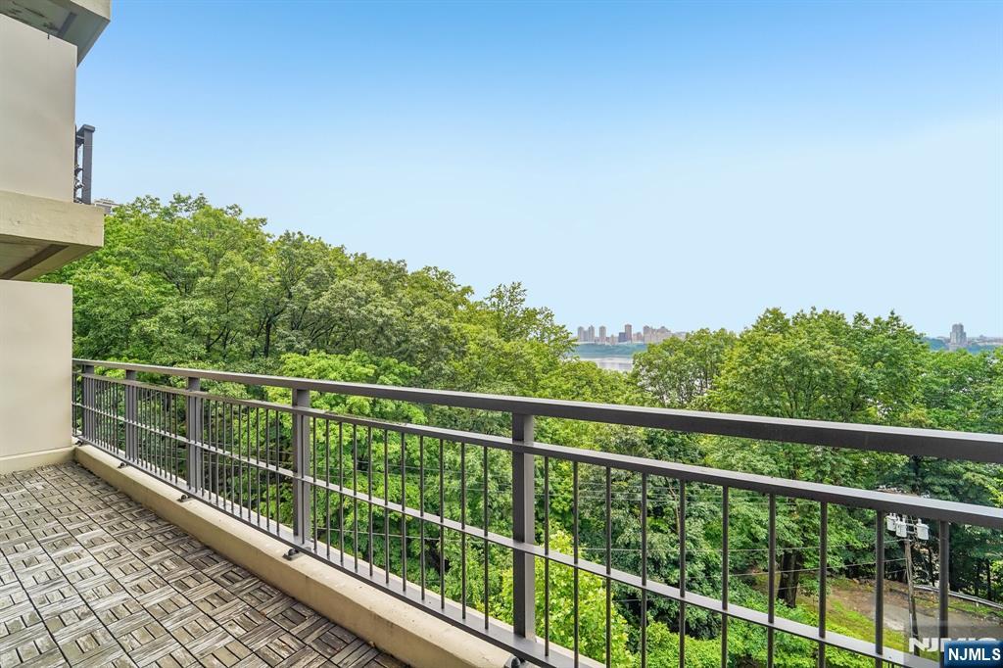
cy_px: 334
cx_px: 502
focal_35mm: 14
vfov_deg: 81.2
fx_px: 390
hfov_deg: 104.3
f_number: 8
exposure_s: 1/320
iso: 400
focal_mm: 14
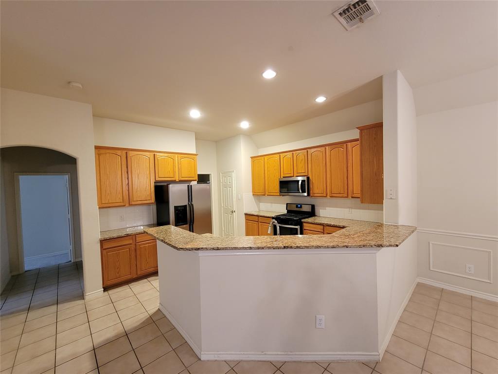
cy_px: 187
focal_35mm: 13
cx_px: 249
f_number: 2.2
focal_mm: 2.2
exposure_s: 1/30
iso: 400
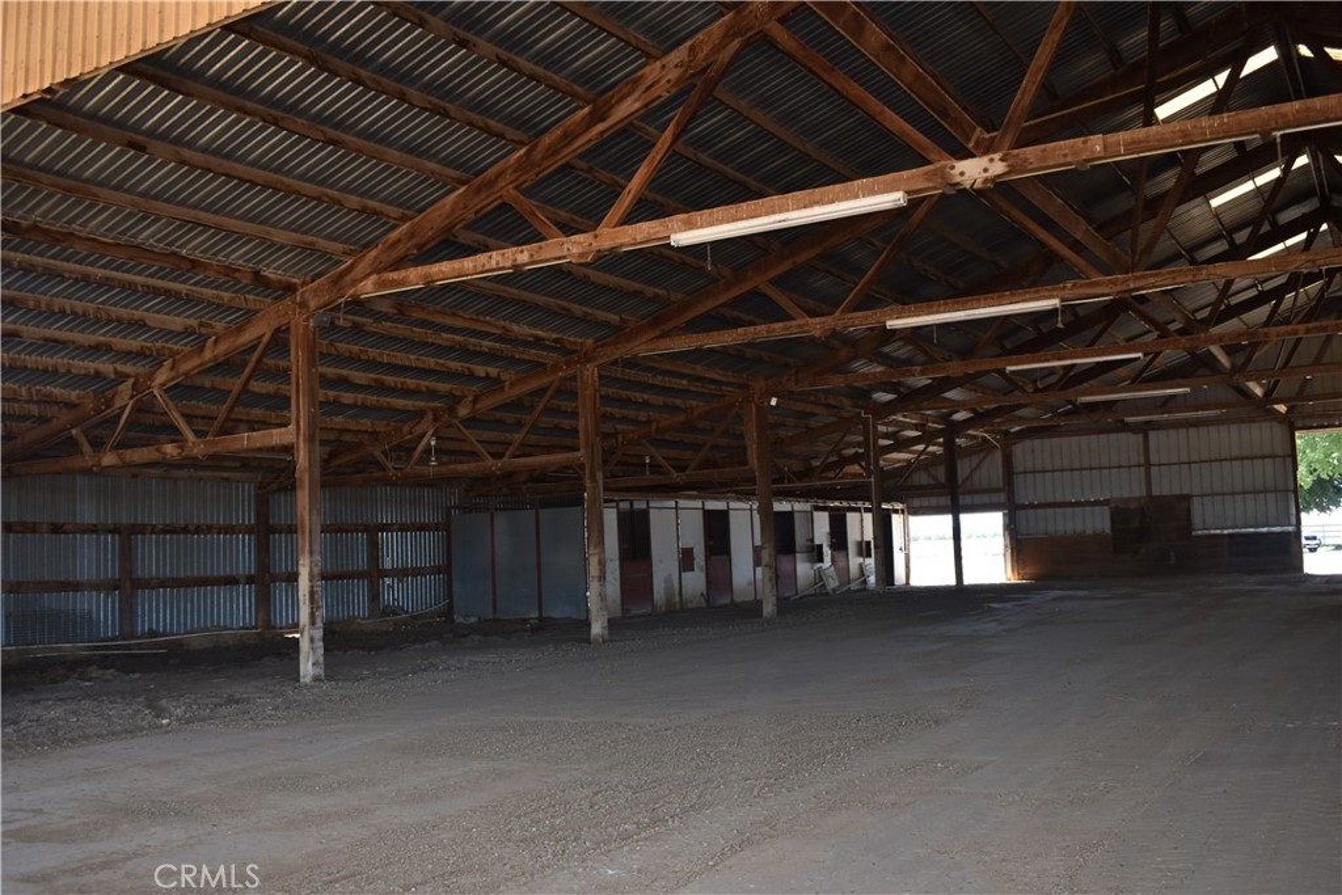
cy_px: 448
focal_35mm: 33
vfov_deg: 40.0
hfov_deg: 57.2
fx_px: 1230
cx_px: 671
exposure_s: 1/200
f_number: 5
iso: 360
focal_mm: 22
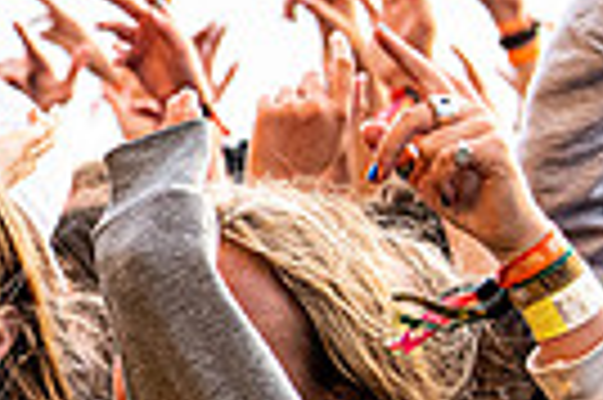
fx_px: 6876
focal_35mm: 411
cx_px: -639
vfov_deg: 3.3
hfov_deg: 4.9
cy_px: 196
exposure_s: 1/500
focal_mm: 95
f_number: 5
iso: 1800
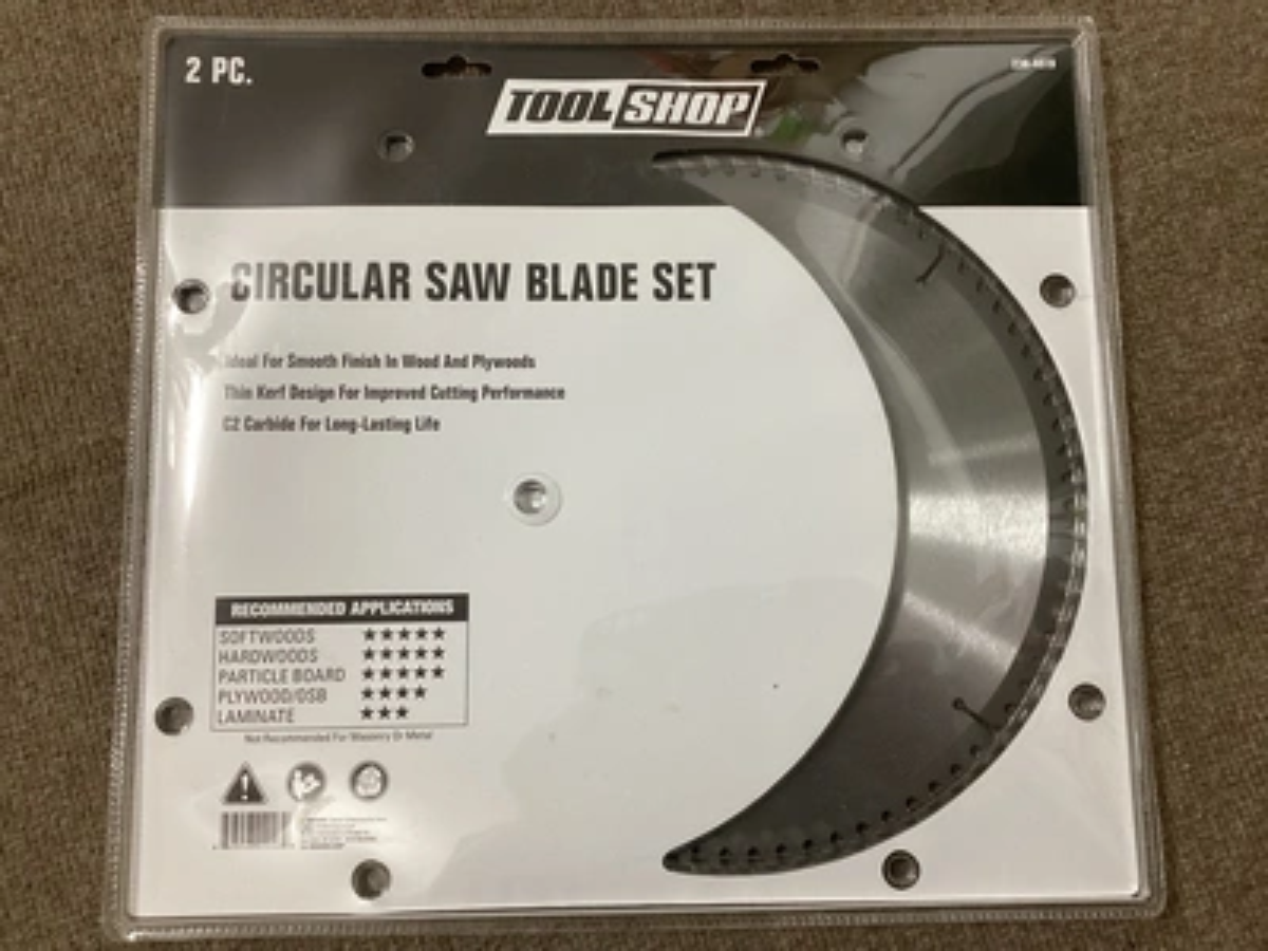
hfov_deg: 58.4
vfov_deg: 45.4
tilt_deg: -81.6
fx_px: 1136
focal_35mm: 31
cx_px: 634
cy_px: 476
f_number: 2.4
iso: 250
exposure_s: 1/60
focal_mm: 3.3
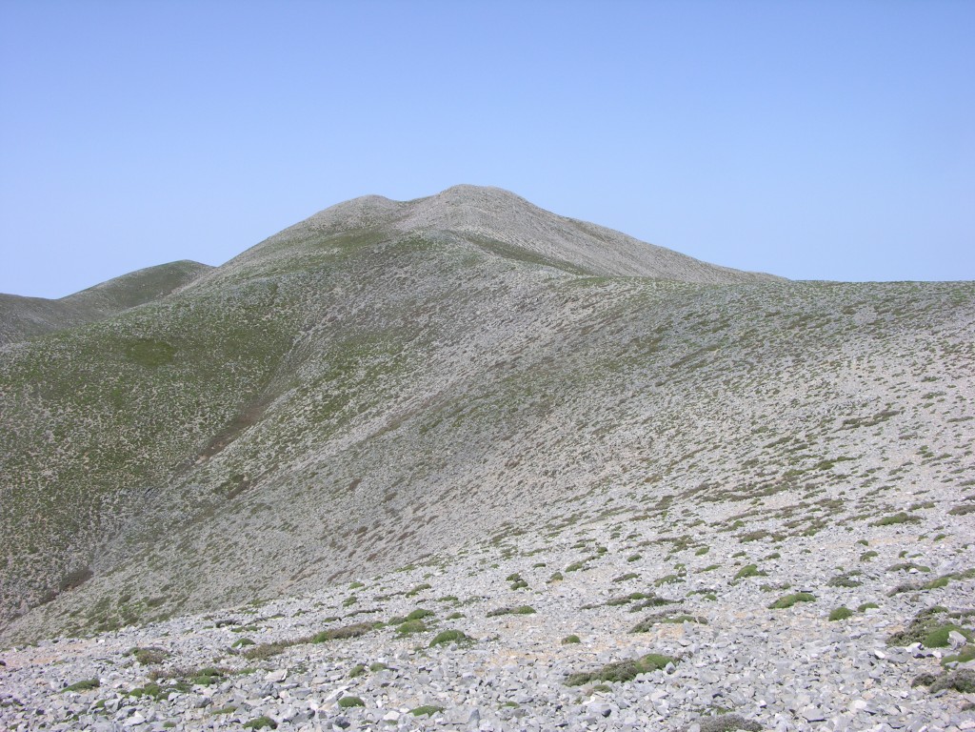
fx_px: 986
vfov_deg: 40.7
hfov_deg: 52.6
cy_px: 366
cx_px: 488
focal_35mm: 35
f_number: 6.3
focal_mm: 8.9
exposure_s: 1/205
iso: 50
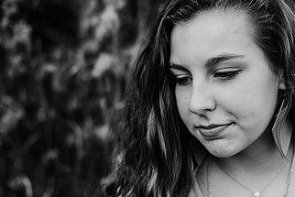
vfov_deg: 15.2
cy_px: 96
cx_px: 225
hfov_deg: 22.4
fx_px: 738
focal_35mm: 90
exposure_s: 1/1600
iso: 200
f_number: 2.2
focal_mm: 50
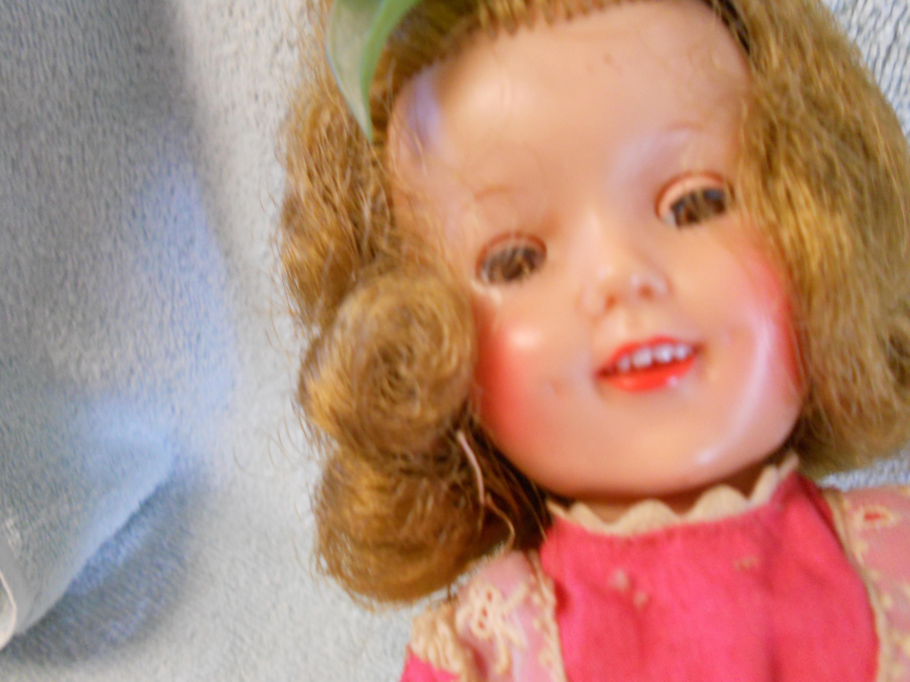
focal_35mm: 32
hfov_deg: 56.8
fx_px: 841
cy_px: 341
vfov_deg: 44.2
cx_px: 455
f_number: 3.5
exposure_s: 1/20
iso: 400
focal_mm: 5.8
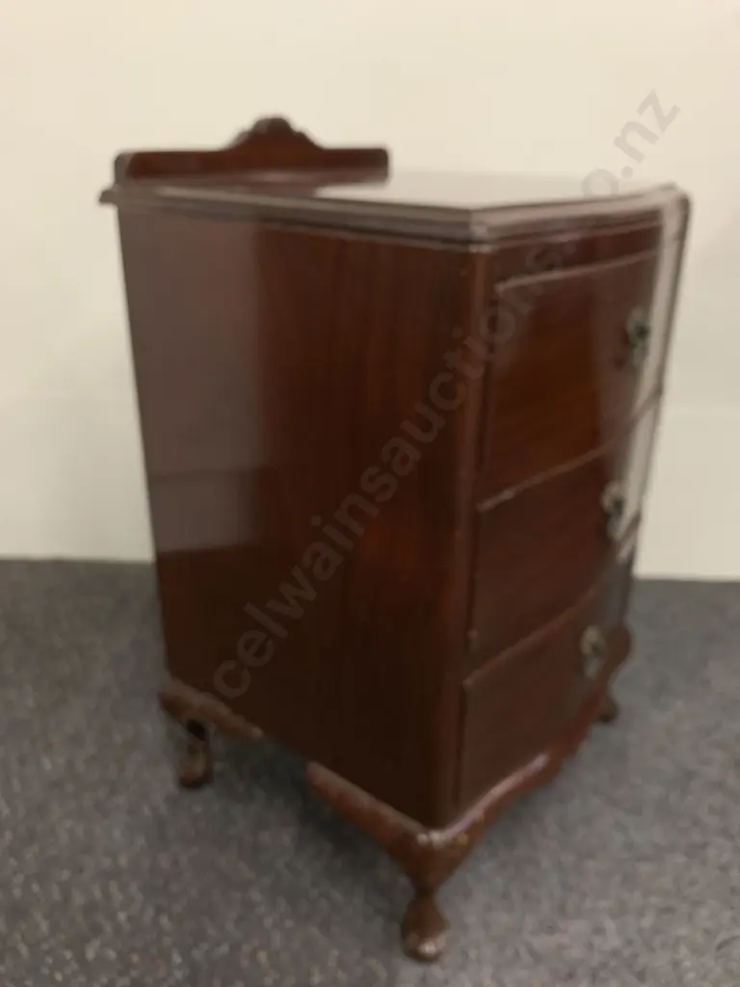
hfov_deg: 53.1
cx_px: 370
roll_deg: -0.3
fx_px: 741
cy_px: 494
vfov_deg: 67.3
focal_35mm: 26
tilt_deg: -24.3
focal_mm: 4.25
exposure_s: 1/100
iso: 100
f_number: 1.8
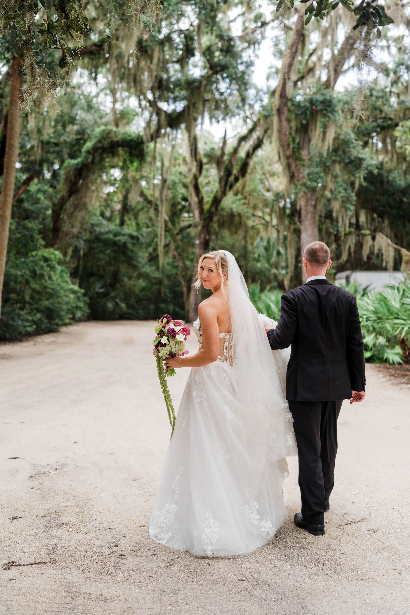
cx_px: 205
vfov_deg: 54.4
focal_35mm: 35
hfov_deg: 37.9
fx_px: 598
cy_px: 308
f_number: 2
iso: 200
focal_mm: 35
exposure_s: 1/250
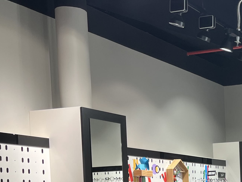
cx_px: 291
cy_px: 239
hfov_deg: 22.5
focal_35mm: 80
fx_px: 559
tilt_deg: -4.4
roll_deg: +1.2
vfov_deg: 17.3
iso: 32
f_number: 1.6
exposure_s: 1/110
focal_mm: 5.1
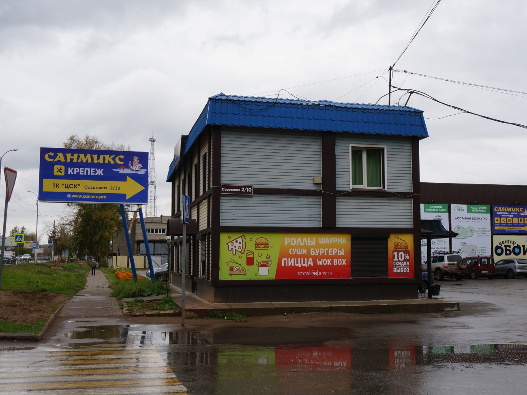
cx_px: 285
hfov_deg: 45.2
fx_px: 633
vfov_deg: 34.7
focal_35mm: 42
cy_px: 196
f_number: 10
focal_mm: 25
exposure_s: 1/100
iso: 100
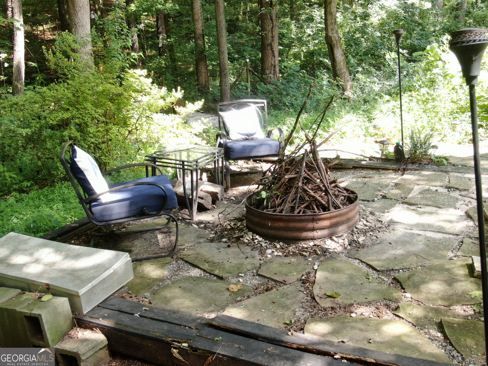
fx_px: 550
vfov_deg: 36.8
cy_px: 183
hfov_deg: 47.9
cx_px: 244
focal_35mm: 39
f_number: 3.4
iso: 100
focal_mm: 6.77
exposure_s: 1/30
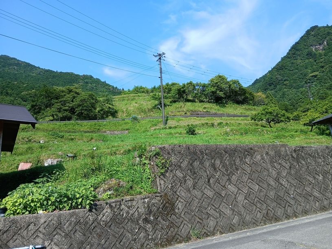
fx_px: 249
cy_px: 124
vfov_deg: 53.1
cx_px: 166
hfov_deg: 67.3
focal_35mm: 26
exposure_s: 1/352
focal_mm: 3.86
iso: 20
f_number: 1.8
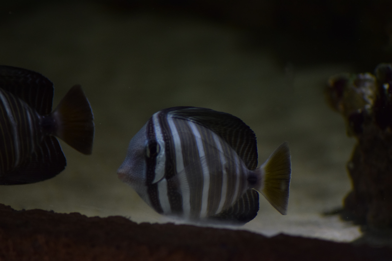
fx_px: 3919
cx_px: 196
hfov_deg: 5.7
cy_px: 130
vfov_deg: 3.8
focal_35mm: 360
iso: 800
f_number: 5
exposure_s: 1/125
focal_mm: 240
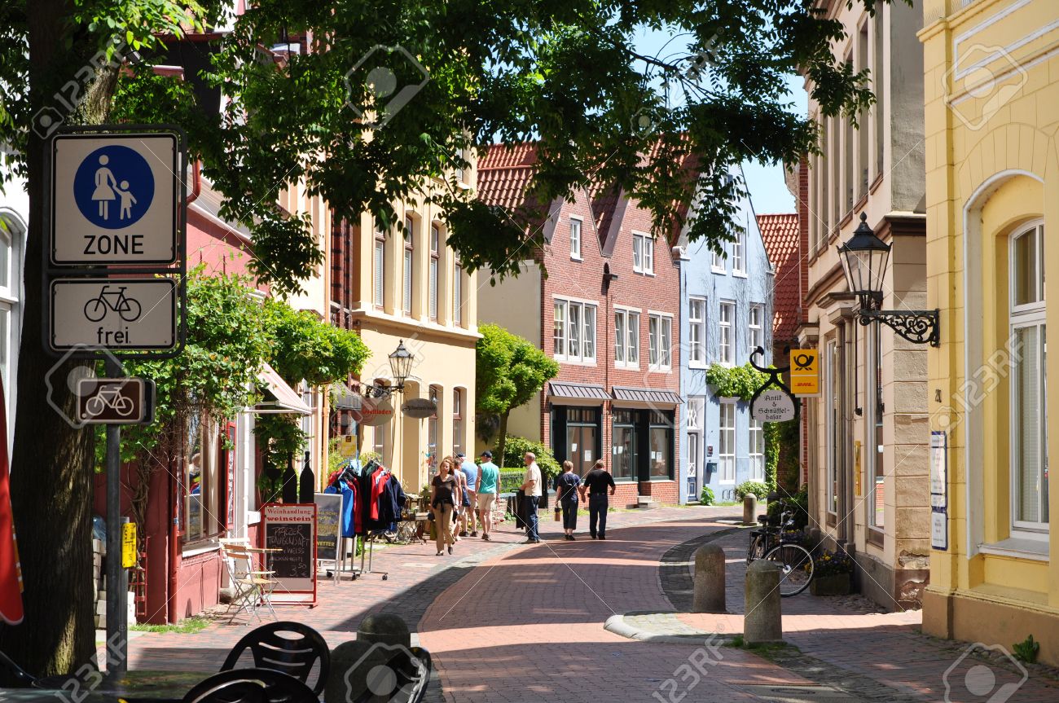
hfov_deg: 29.9
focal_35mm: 68
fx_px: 1983
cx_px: 530
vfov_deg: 20.1
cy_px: 352
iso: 200
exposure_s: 1/250
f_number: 8
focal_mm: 45
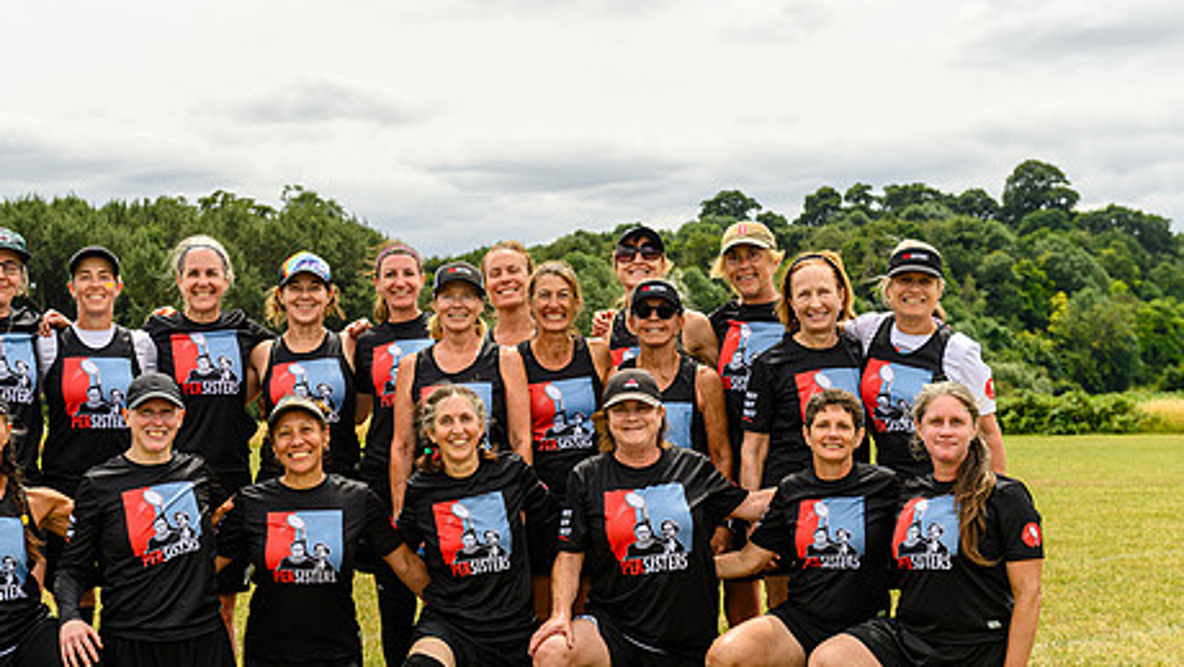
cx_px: 443
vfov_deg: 16.3
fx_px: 2324
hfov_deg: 28.5
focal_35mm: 74
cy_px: 488
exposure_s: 1/500
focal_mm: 56
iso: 110
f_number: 5.6
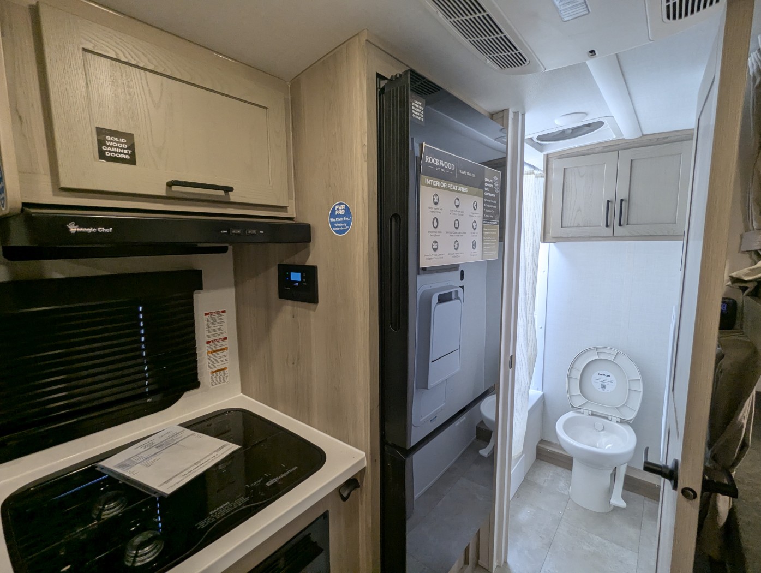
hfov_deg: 94.4
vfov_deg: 78.2
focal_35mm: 16
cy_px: 286
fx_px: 352
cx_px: 380
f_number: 2.2
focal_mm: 2.35
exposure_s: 1/121
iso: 86
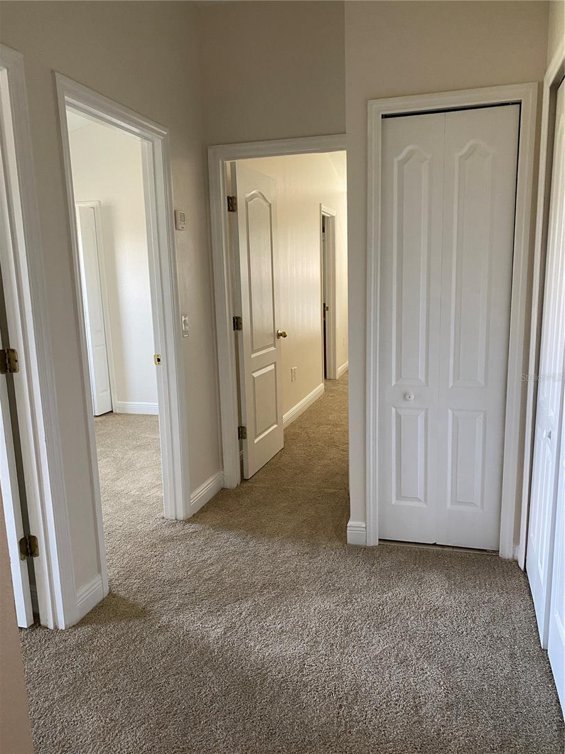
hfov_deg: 53.1
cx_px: 282
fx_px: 566
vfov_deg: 67.3
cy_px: 377
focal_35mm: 26
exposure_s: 1/60
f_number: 1.8
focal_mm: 4.25
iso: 125
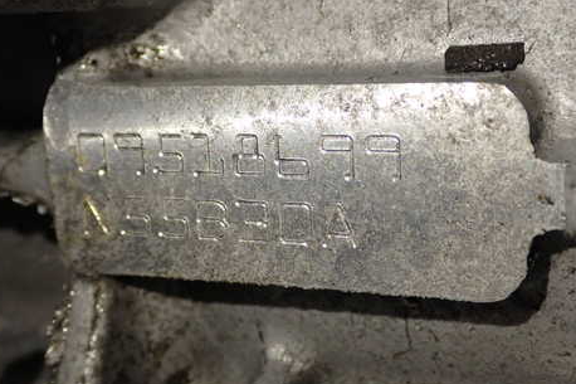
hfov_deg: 33.4
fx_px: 960
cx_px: 299
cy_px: 191
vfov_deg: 22.6
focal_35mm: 60
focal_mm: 7.84
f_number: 2.9
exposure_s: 1/40
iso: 200
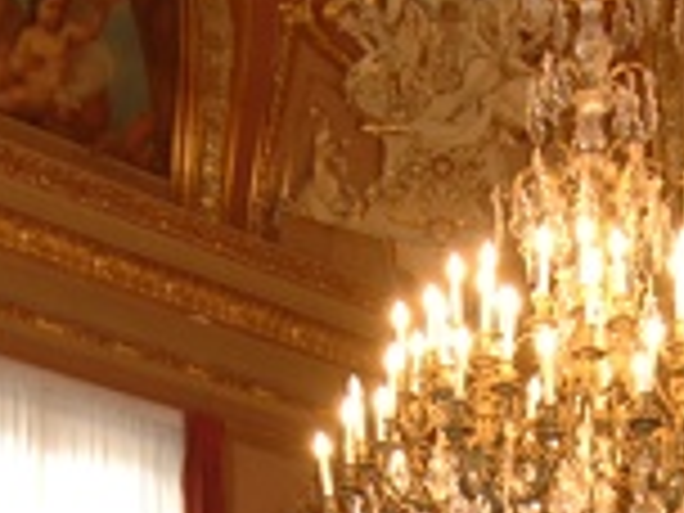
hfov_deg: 21.6
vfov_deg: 14.2
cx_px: 495
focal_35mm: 90
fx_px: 1778
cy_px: 972
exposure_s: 1/30
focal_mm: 12
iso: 400
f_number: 5
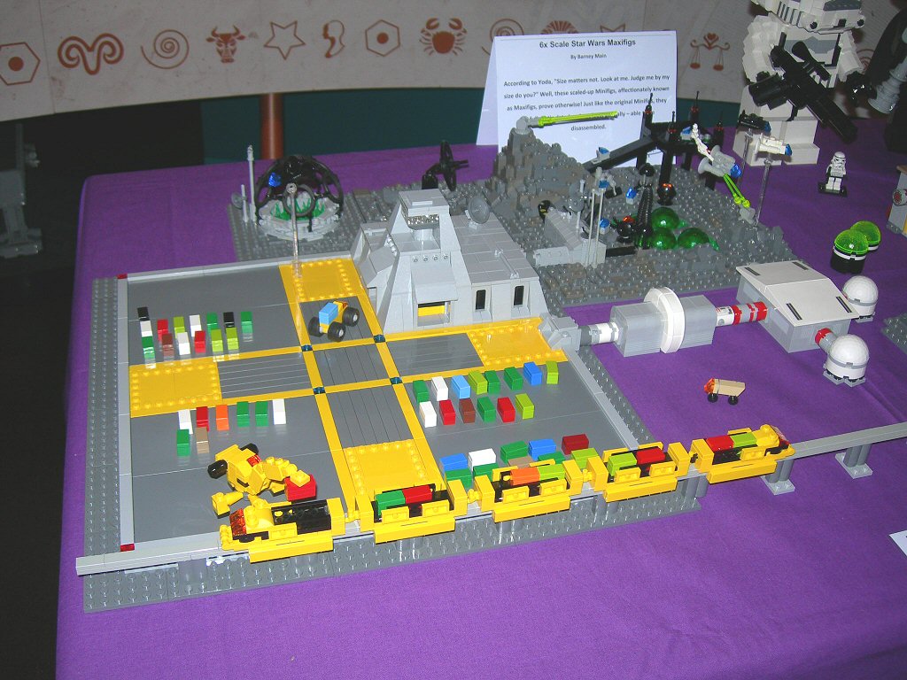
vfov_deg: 37.7
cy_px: 340
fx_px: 996
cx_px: 454
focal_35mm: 38
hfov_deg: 49.0
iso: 50
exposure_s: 1/60.1
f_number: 2.8
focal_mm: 7.8
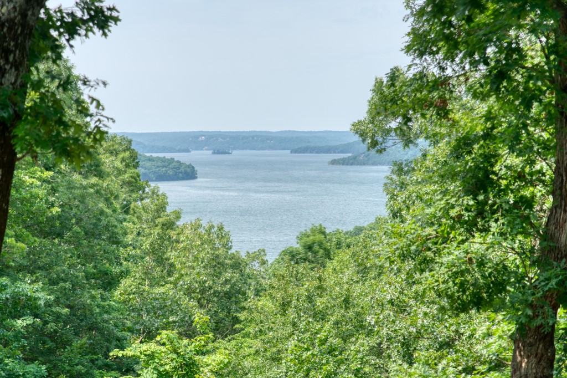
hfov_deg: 19.5
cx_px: 284
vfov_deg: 13.0
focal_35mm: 105
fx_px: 1653
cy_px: 189
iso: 200
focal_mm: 105
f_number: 4
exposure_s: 1/125
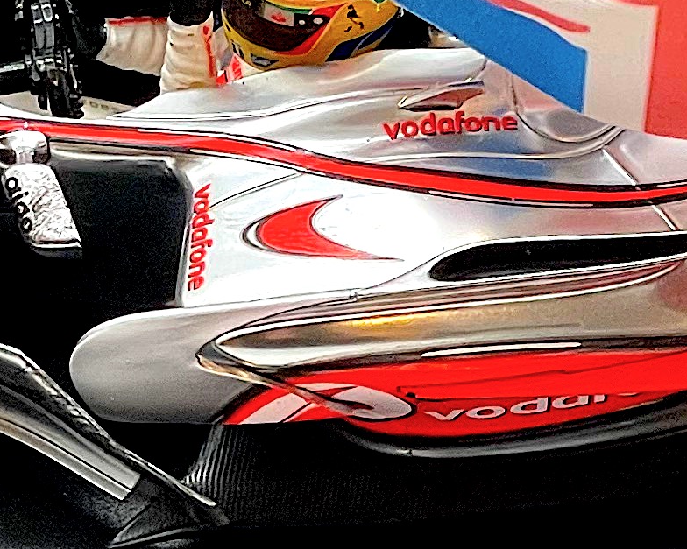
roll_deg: +1.6
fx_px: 5306
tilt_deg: -33.3
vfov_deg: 5.9
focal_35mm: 261
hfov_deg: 7.4
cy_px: 435
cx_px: 344
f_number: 2
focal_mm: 6
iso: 100
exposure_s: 1/75
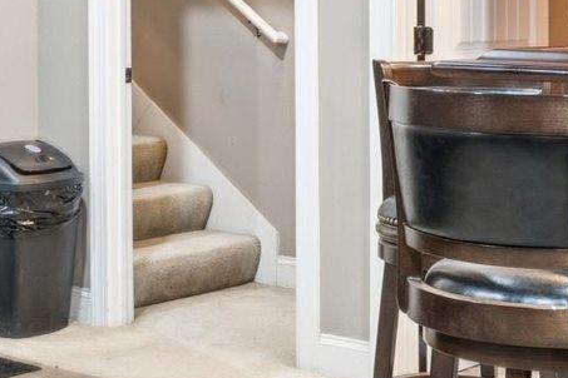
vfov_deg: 14.2
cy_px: 26
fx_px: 1499
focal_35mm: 95
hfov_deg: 20.6
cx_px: -29
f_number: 13
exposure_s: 1
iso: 400
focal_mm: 14
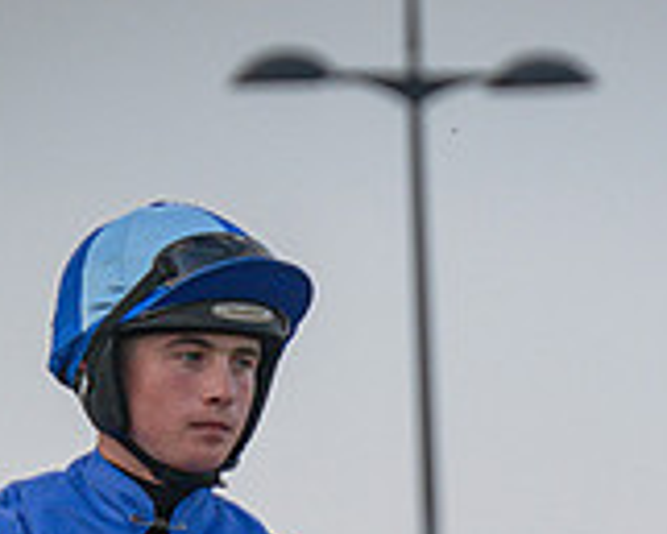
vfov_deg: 2.7
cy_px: 888
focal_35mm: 564
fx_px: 11140
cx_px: 992
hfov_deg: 3.4
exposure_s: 1/1600
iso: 400
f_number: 4
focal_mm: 110
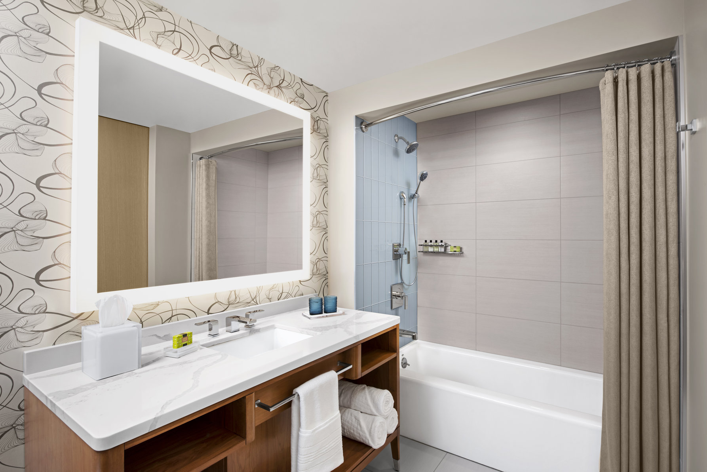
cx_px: 354
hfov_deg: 90.0
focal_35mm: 18
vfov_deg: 67.4
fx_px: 354
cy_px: 236
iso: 400
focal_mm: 18
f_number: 14
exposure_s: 1/25
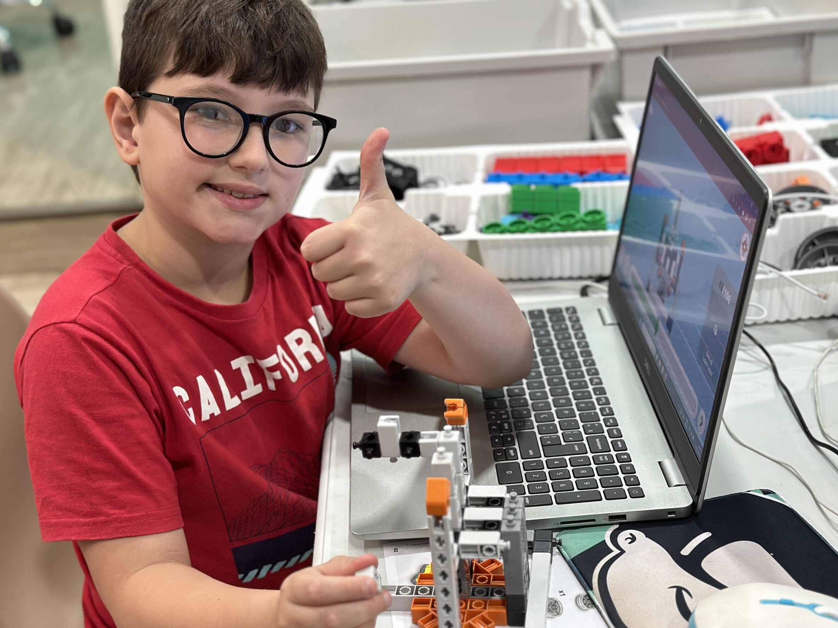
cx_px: 420
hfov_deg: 36.8
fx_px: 1259
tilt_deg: -26.3
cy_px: 330
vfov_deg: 28.0
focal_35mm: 52
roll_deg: +4.3
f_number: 1.78
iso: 250
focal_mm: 6.86
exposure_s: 1/60
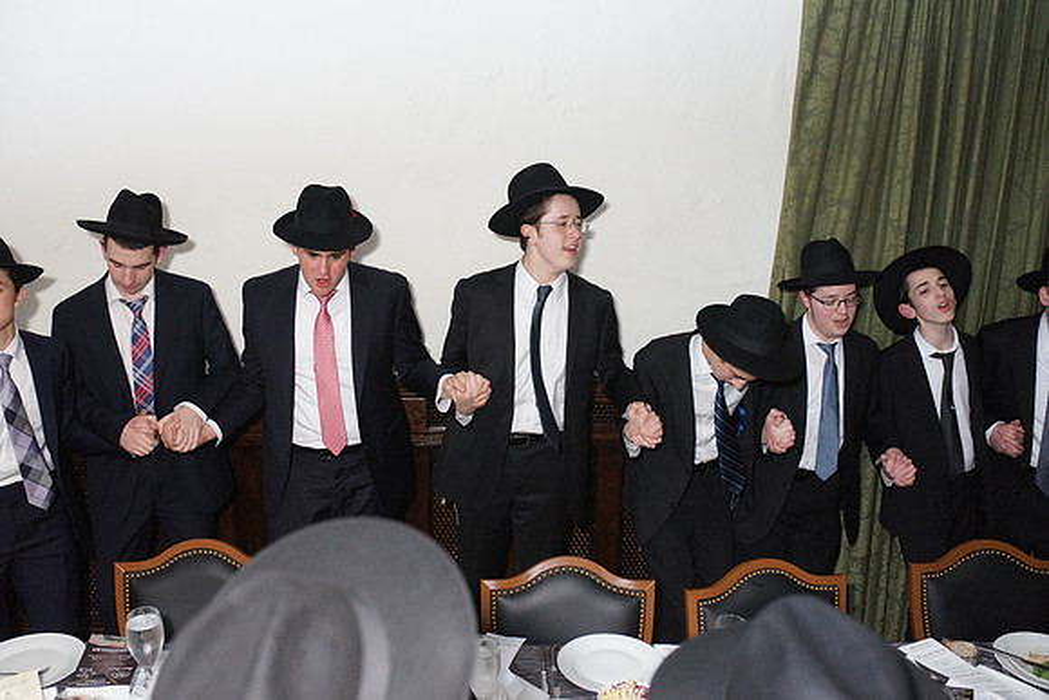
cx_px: 524
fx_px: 1020
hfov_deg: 54.4
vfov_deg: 37.9
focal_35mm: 35
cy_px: 350
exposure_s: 1/80
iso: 3200
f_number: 3.5
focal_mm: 35
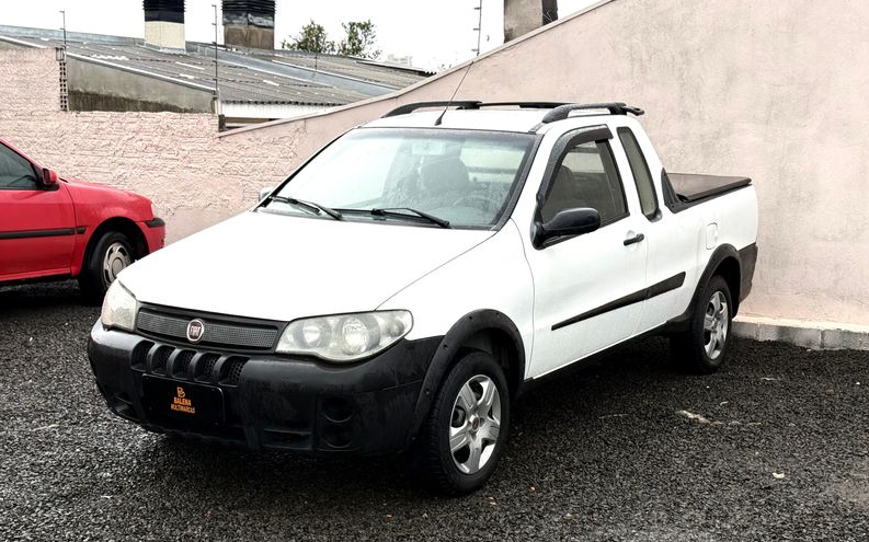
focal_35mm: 52
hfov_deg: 38.9
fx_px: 1231
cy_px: 304
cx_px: 427
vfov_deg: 24.8
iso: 80
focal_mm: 6.76
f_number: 1.78
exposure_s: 1/256
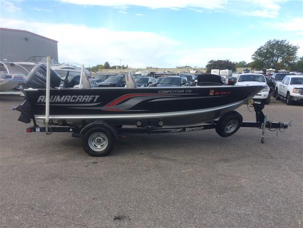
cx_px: 152
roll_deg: +0.5
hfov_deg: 61.7
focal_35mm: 29
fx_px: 254
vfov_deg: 48.2
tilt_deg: -9.3
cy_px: 114
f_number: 2.2
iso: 32
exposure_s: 1/562
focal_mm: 4.15
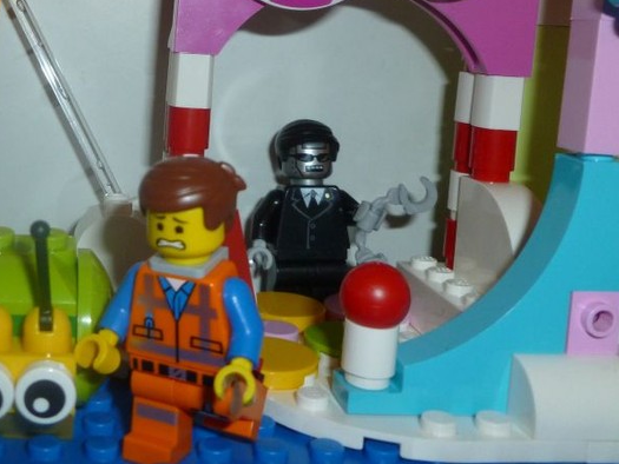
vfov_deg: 29.7
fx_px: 859
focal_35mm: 48
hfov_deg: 37.7
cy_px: 108
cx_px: 93
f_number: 3.3
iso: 160
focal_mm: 5
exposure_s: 1/60
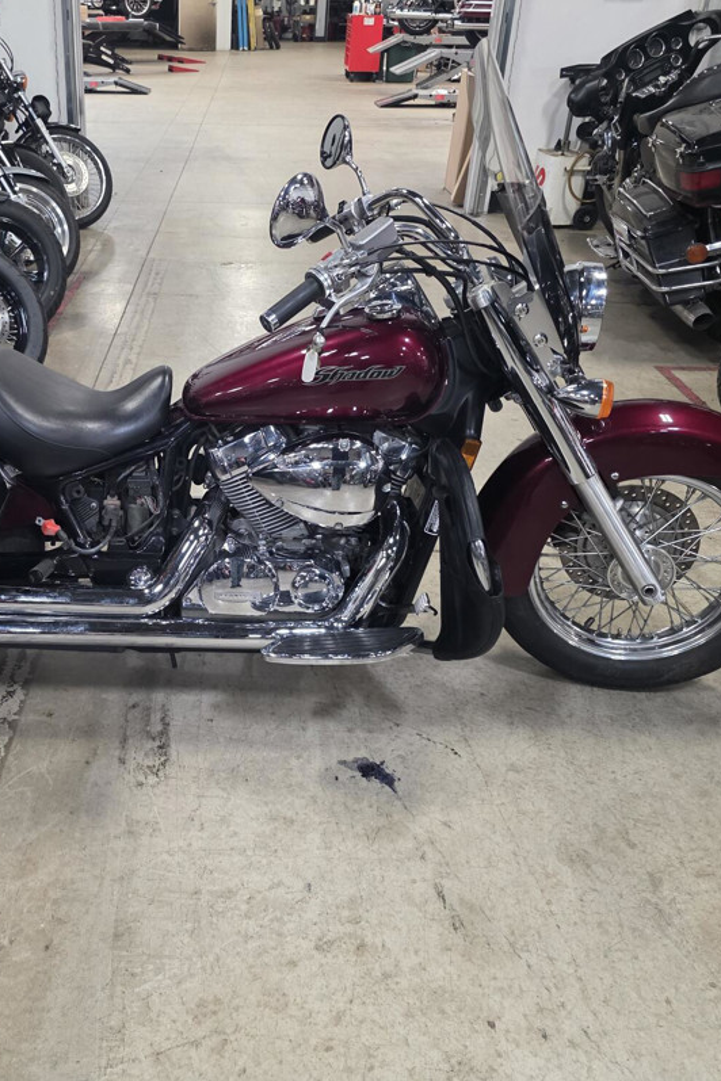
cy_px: 540
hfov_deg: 40.1
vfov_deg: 58.7
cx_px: 193
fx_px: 961
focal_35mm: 32
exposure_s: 1/120
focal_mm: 6.3
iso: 800
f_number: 1.7
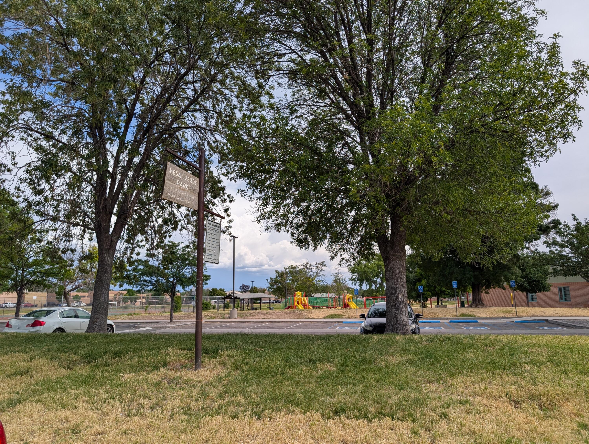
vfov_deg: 56.9
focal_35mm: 24
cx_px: 294
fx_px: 409
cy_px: 222
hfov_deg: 71.5
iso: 22
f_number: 1.68
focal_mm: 6.9
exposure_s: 1/1672
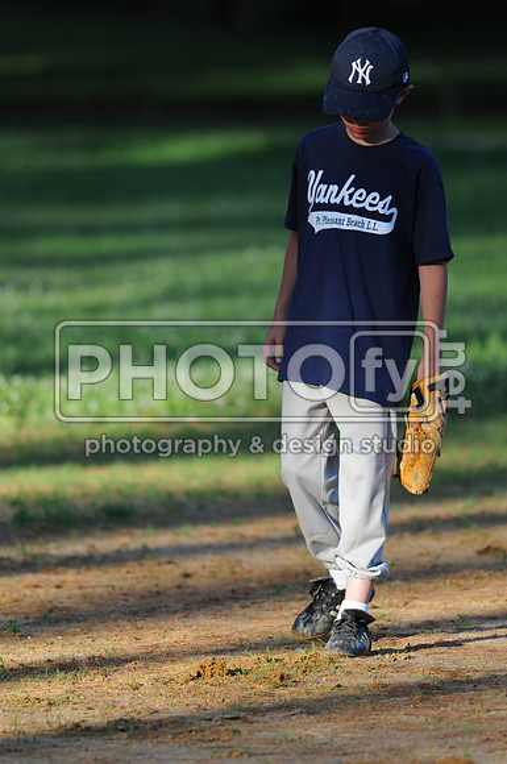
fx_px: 9534
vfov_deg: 4.6
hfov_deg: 3.0
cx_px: 254
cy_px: 382
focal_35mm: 450
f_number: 4
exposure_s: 1/2500
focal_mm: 300
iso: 800
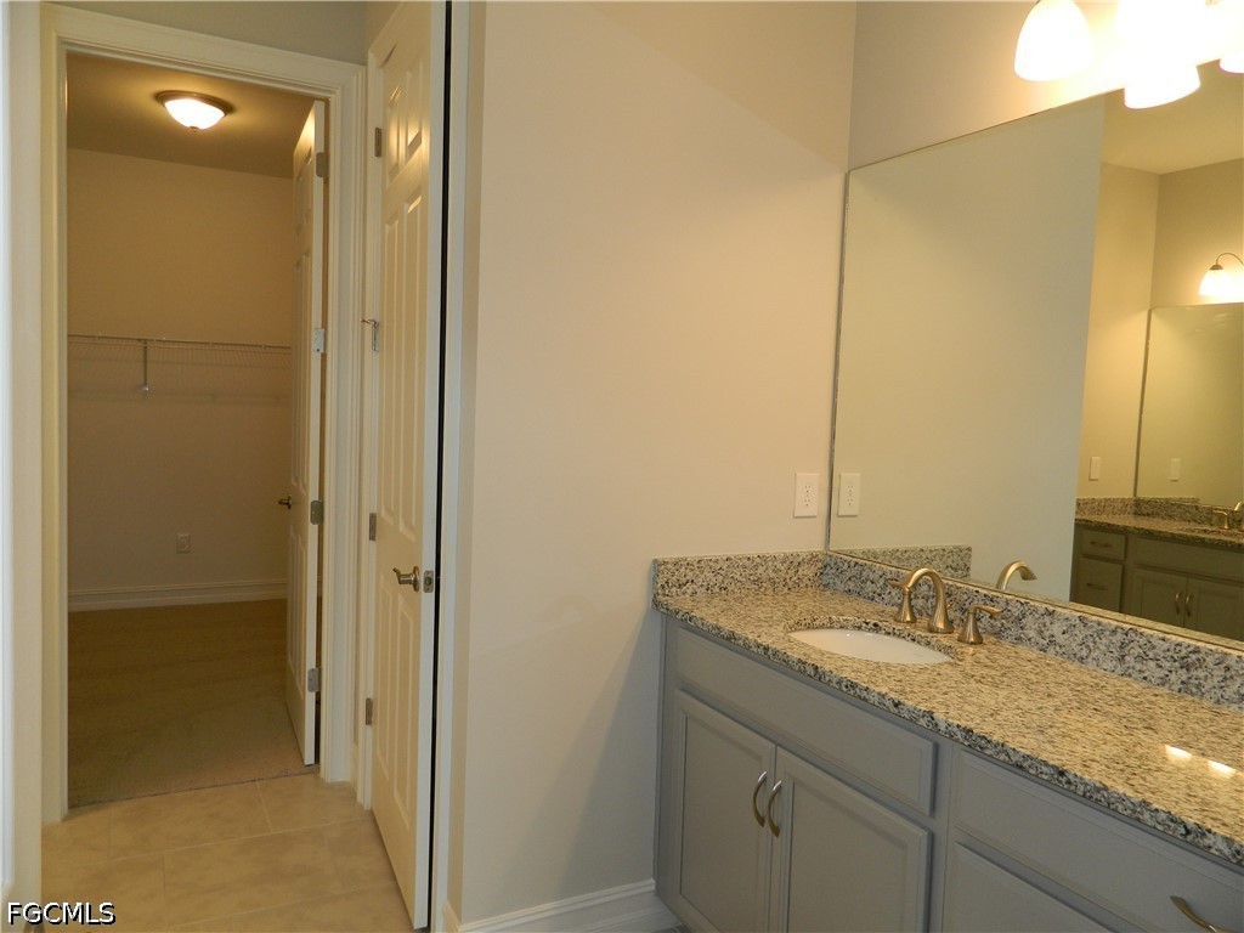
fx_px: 898
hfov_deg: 69.4
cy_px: 466
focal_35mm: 25
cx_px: 622
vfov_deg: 54.9
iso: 100
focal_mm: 4.5
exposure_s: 1/30
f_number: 3.1
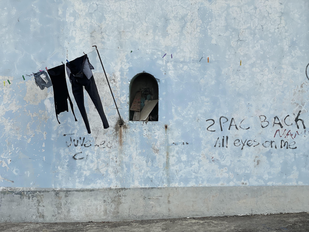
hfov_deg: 36.8
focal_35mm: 52
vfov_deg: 28.0
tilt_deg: +1.0
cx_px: 154
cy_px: 116
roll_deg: -1.1
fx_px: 464
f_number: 2
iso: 25
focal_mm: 6
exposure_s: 1/2083
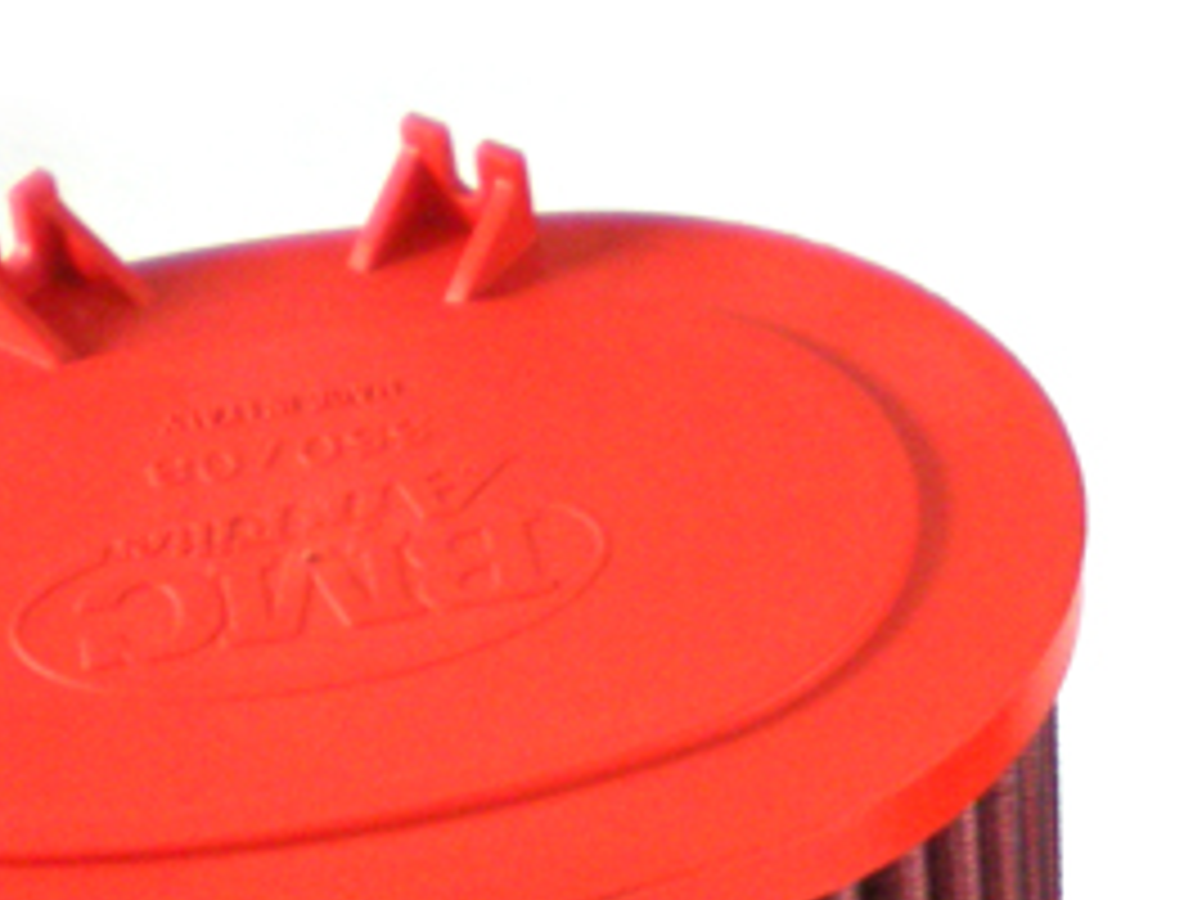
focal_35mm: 116
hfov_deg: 16.5
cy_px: 1220
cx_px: 1324
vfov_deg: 12.3
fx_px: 4026
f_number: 3.1
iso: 200
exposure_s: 1/56
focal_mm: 6.3
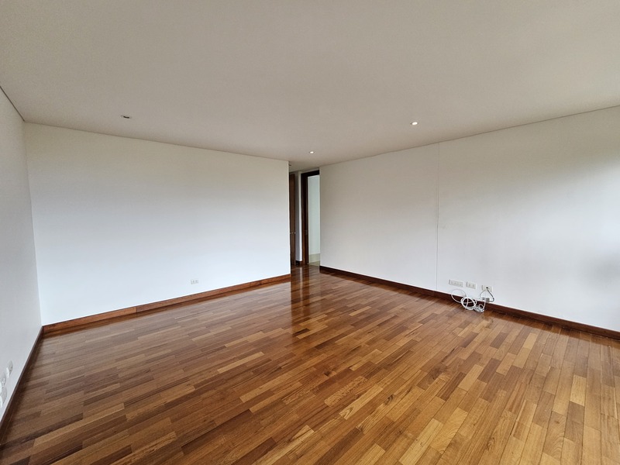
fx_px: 233
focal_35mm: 13
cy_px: 232
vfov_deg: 89.9
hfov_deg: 106.2
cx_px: 310
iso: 200
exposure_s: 1/359
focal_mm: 2.2
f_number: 2.2
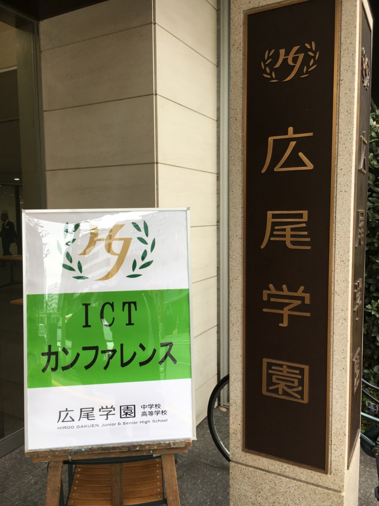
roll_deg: -0.3
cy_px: 253
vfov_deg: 61.7
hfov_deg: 48.2
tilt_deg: -4.4
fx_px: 423
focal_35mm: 29
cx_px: 190
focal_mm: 4.15
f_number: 2.2
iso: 32
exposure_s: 1/120
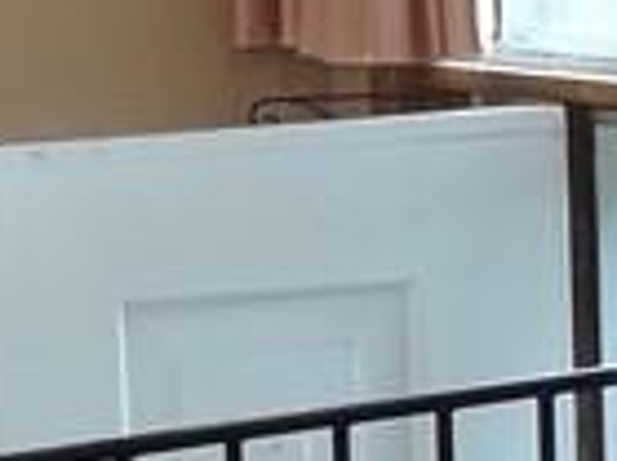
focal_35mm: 243
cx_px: 253
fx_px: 4328
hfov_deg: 8.2
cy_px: 195
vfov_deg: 6.1
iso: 64
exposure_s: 1/40
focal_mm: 5.9
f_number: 3.3
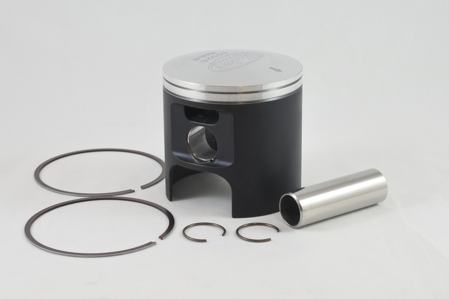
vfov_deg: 26.0
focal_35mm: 52
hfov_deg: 38.2
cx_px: 224
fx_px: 649
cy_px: 150
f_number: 4.5
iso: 450
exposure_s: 1/125
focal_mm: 19.3
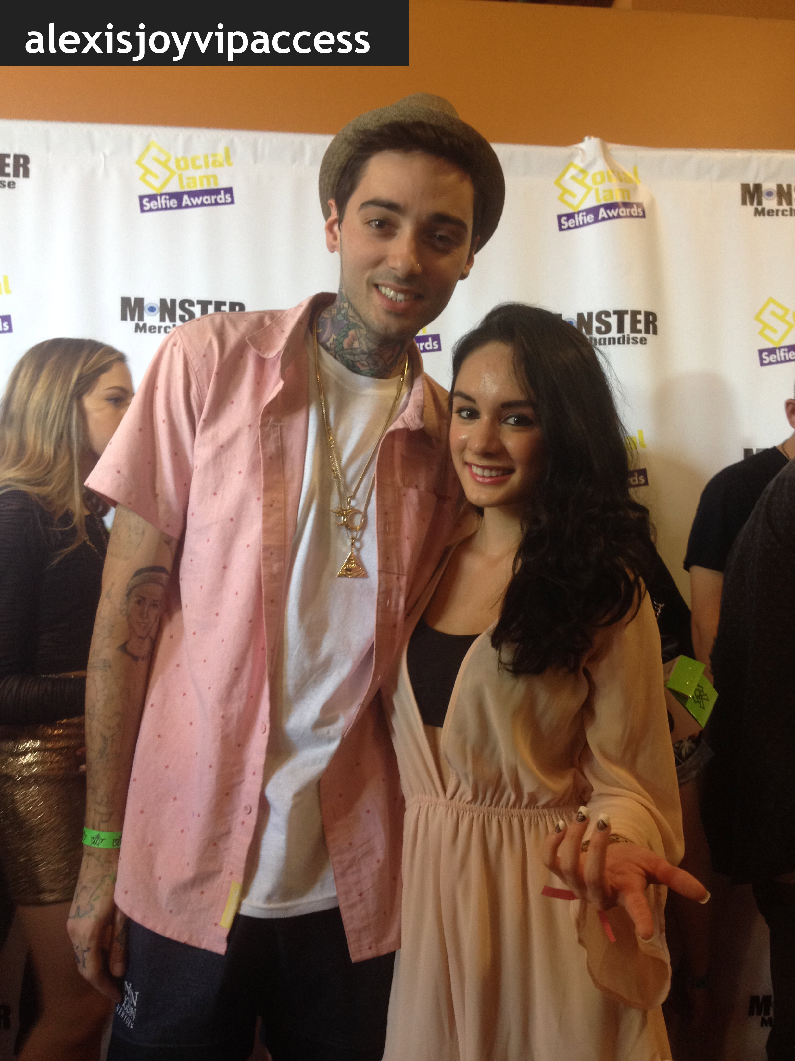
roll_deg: -1.1
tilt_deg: +2.9
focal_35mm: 35
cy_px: 530
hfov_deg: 40.7
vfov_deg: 52.6
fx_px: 1072
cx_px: 398
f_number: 2.4
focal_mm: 4.28
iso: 100
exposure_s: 1/20
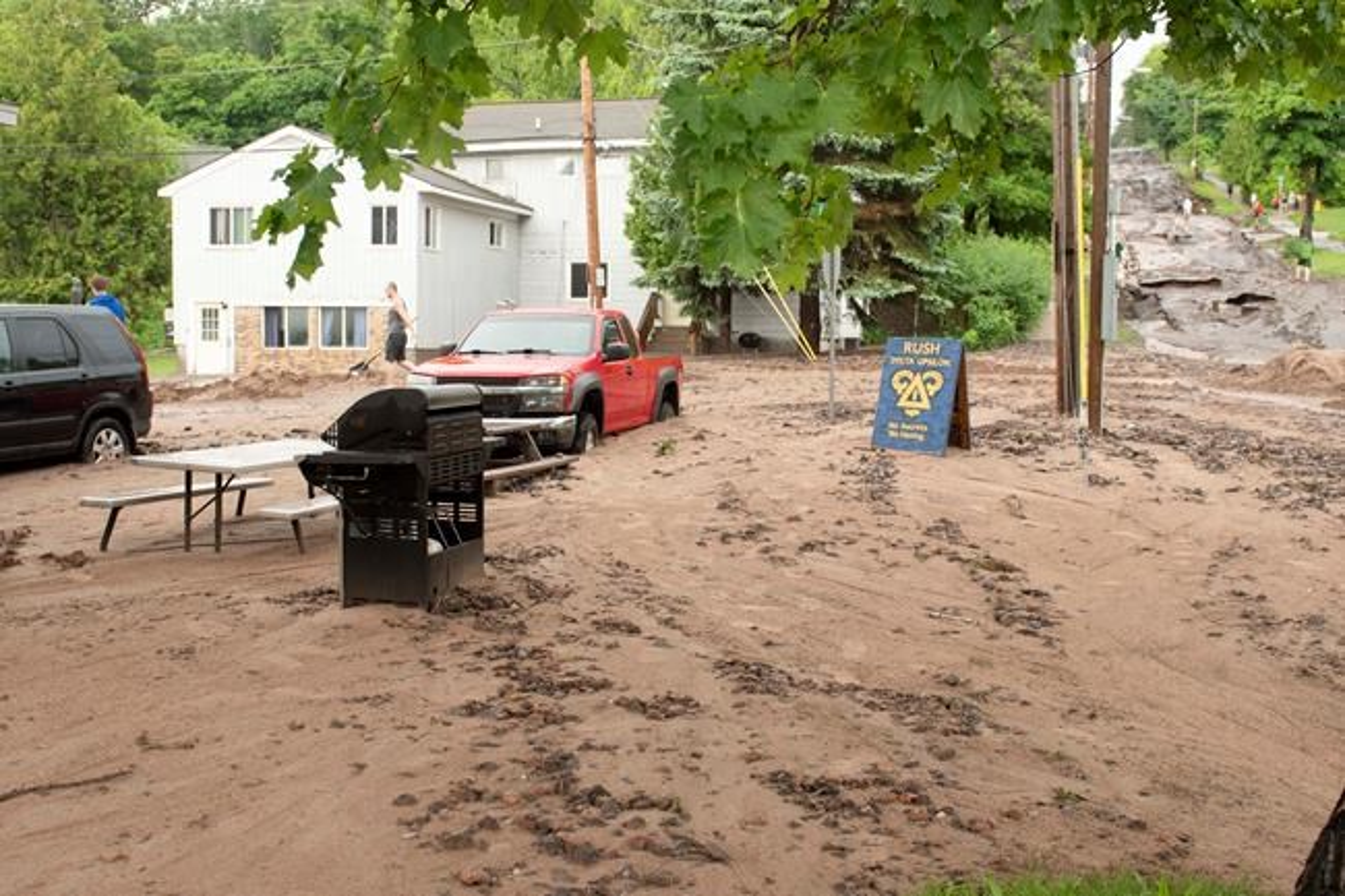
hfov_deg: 53.1
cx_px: 672
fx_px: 1345
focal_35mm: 36
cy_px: 448
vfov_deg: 36.9
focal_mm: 24
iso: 800
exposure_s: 1/500
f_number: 4.5
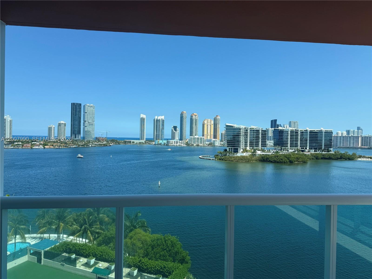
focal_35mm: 24
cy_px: 140
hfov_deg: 71.6
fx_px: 258
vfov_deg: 56.8
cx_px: 186
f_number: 1.78
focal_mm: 6.76
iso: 80
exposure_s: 1/3584
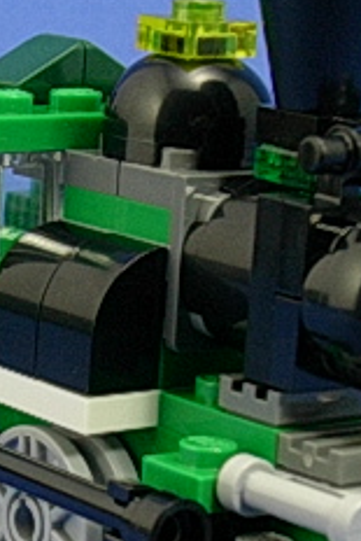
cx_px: -61
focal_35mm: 172
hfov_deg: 7.9
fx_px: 2583
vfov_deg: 11.9
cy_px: 340
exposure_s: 1/11.9
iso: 70
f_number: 3.4
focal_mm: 9
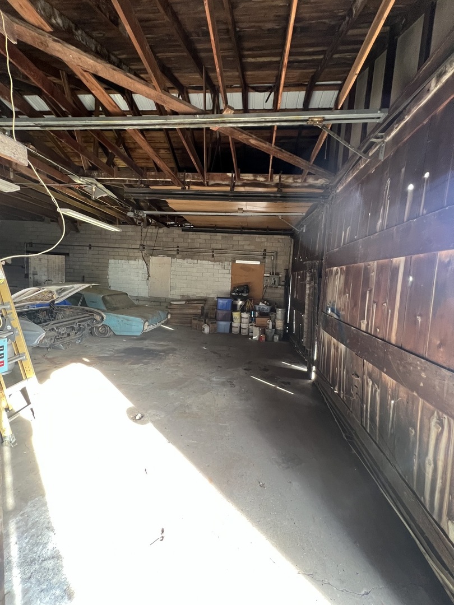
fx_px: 227
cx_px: 227
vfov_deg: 106.2
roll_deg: -2.2
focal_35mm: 13
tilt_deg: -6.0
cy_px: 302
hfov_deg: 89.9
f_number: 1.8
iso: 320
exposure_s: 1/60
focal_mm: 1.57
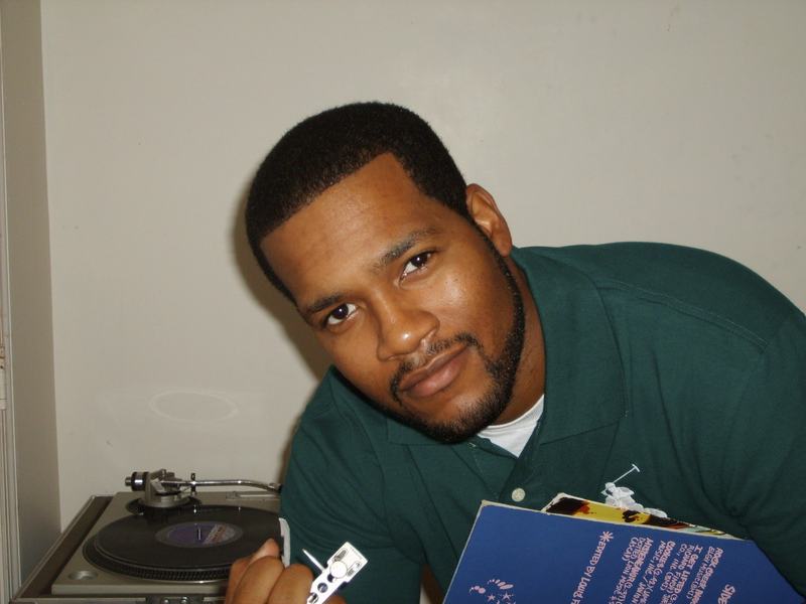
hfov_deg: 31.7
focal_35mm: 61
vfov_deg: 24.0
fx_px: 1420
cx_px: 403
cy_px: 302
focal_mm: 10.3
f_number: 3.6
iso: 100
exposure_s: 1/60
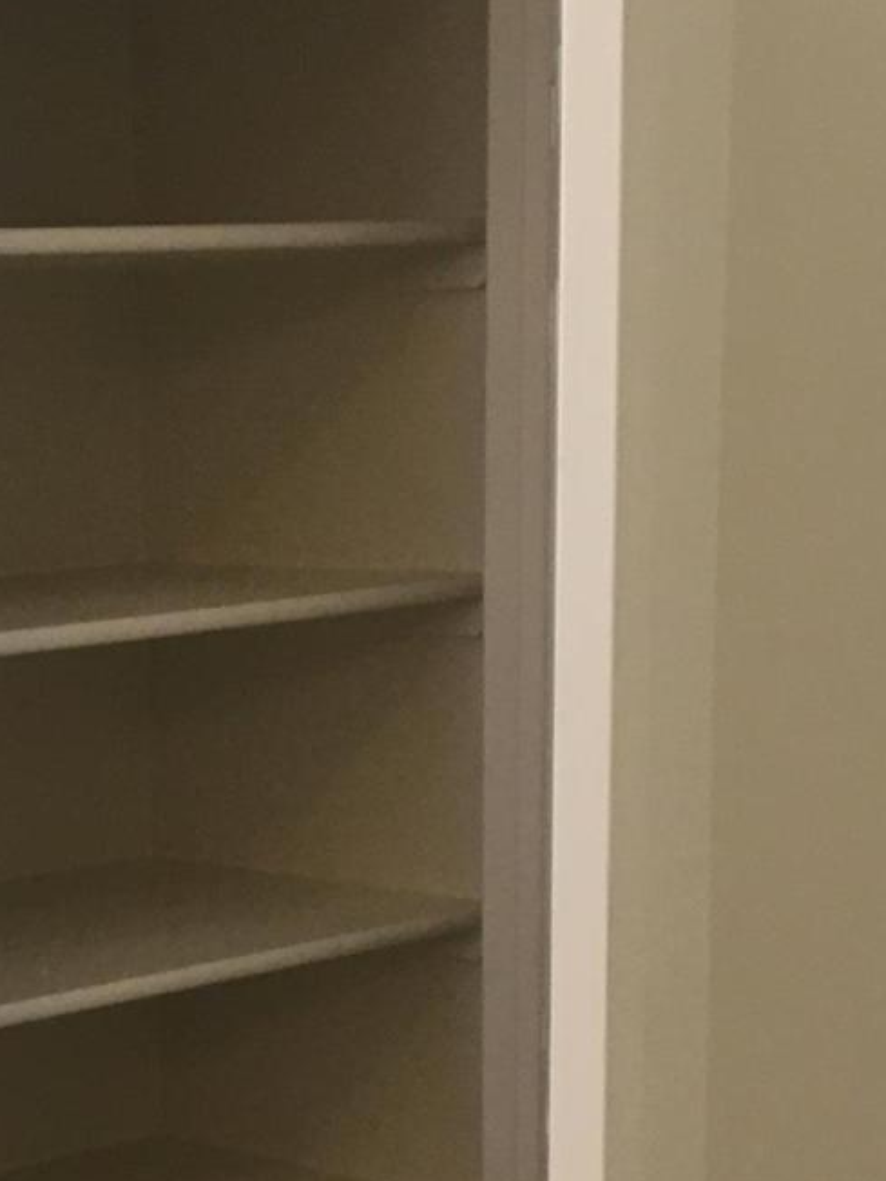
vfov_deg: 21.1
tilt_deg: -14.9
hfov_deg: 16.2
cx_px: -69
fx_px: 3037
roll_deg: +2.2
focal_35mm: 89
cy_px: 1246
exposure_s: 1/30
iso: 40
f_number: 2.2
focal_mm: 4.15
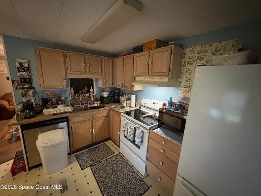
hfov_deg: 102.1
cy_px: 98
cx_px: 130
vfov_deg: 85.7
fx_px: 106
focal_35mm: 14
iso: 1000
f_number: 2.2
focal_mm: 2.22
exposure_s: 1/30
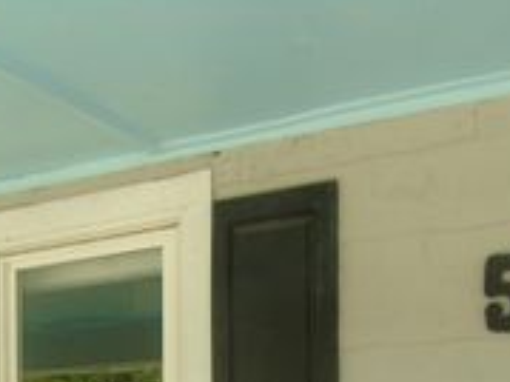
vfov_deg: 19.1
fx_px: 1031
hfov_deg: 27.4
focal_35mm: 70
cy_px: 526
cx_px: 125
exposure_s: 1/125
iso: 80
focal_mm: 4.4
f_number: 3.4
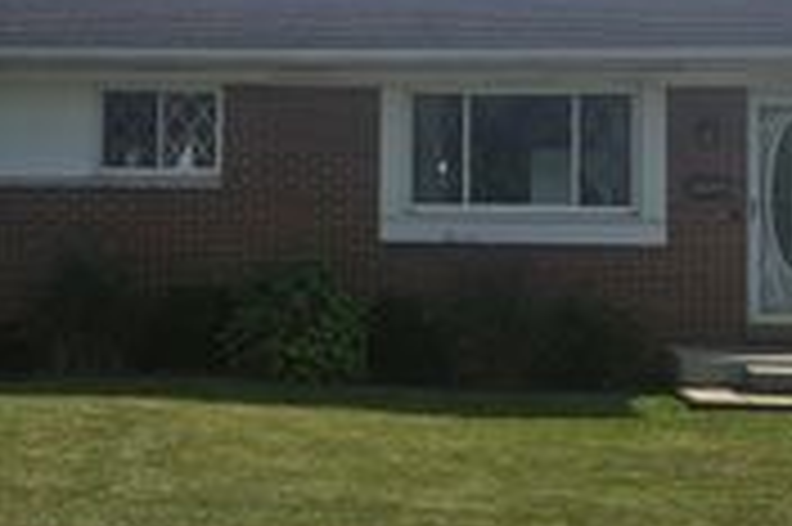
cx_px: 288
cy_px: 133
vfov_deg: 19.8
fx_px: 1495
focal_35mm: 68
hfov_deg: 29.5
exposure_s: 1/1318
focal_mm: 6.3
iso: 12
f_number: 1.7
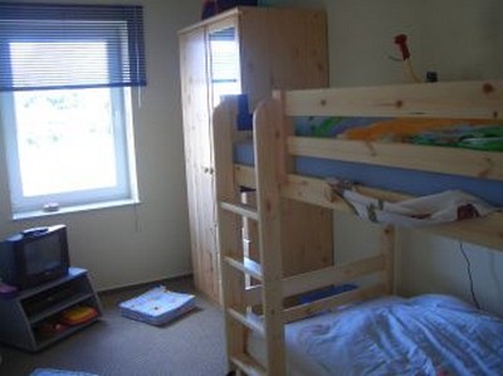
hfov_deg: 52.7
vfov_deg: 40.6
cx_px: 252
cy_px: 188
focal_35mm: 35
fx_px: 508
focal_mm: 5.8
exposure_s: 1/60
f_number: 2.6
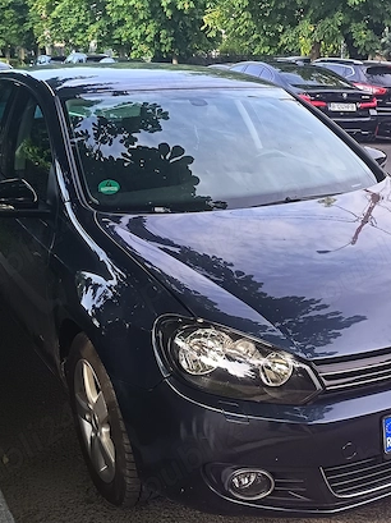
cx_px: 309
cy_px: 285
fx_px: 709
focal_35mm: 47
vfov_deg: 40.4
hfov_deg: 30.1
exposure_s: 1/100
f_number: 1.75
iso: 126
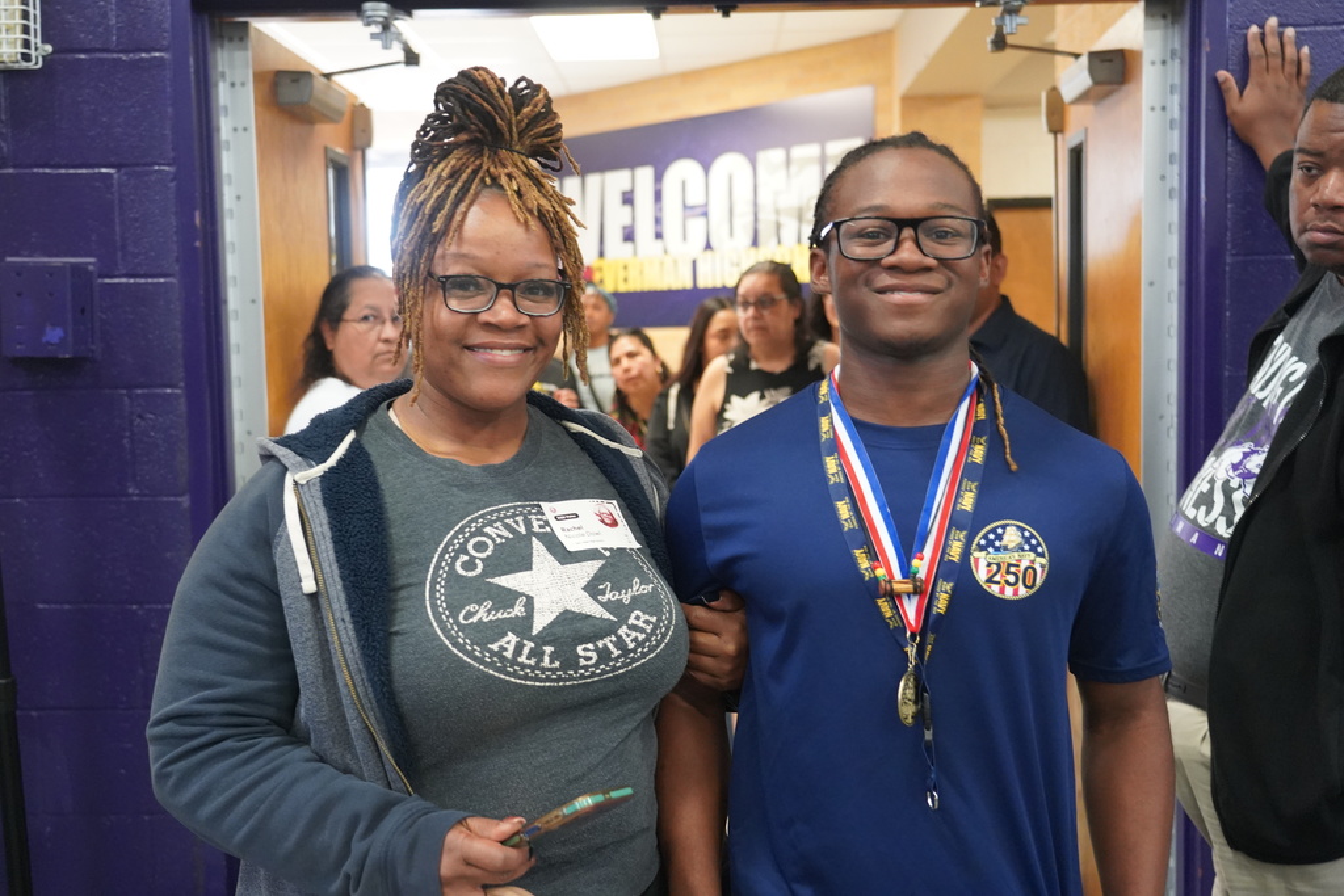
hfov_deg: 50.7
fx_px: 1419
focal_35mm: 38
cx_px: 672
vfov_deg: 35.1
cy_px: 448
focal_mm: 38
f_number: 4
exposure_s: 1/160
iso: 6400
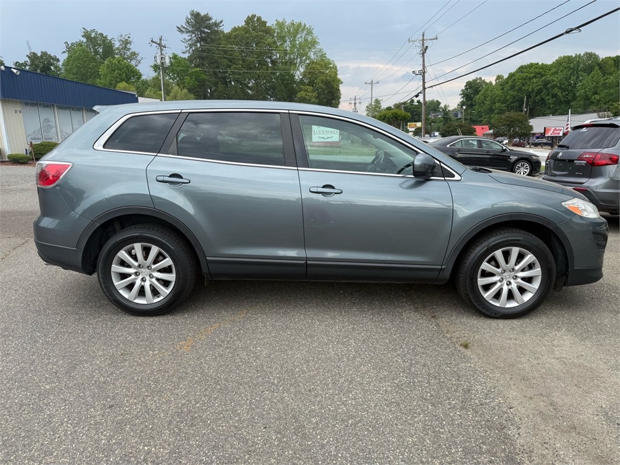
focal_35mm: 24
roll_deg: -0.2
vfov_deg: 56.8
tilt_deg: -11.6
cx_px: 310
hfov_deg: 71.6
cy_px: 232
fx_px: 430
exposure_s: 1/979
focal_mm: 6.76
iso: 80
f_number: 1.78
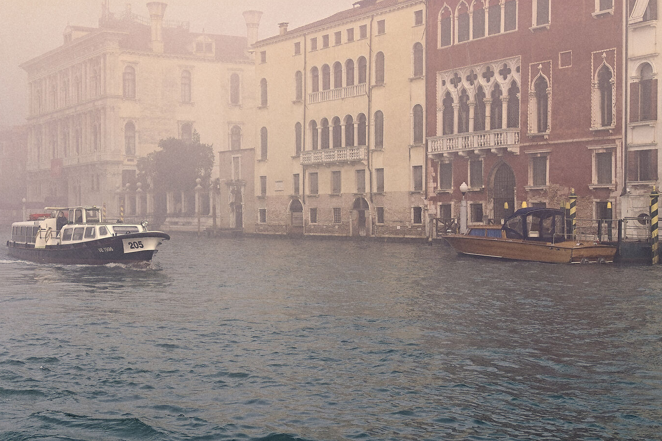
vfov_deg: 25.5
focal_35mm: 53
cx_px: 115
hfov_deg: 36.0
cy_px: 236
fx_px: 975
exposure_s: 1/250
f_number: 8
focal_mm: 30
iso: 200
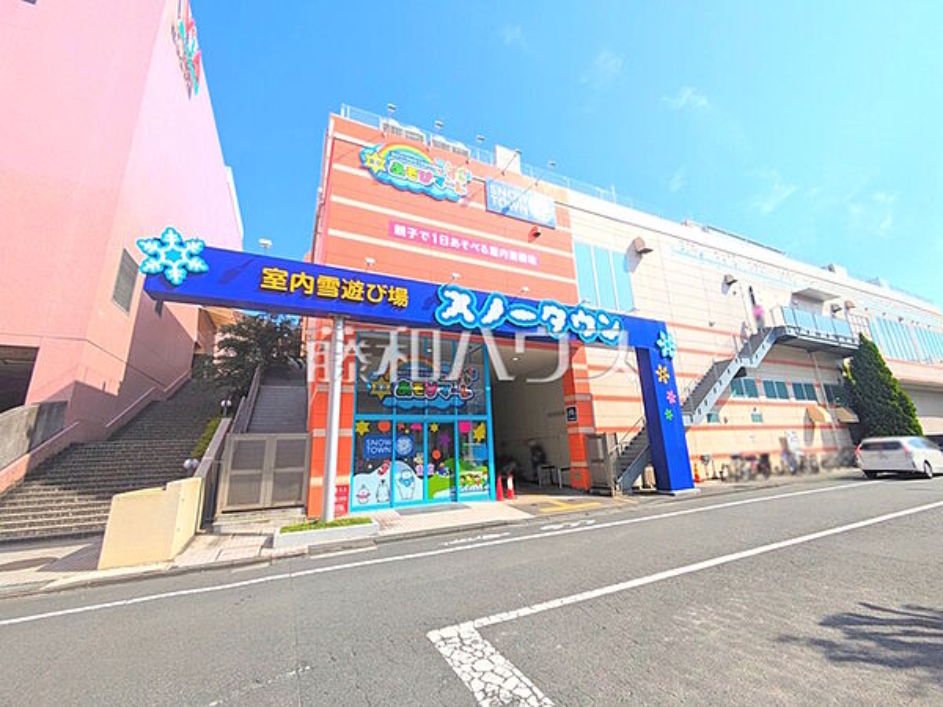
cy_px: 354
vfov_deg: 85.7
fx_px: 381
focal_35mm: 14
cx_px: 472
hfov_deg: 102.1
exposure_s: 1/1751
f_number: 2.2
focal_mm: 1.83
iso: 48
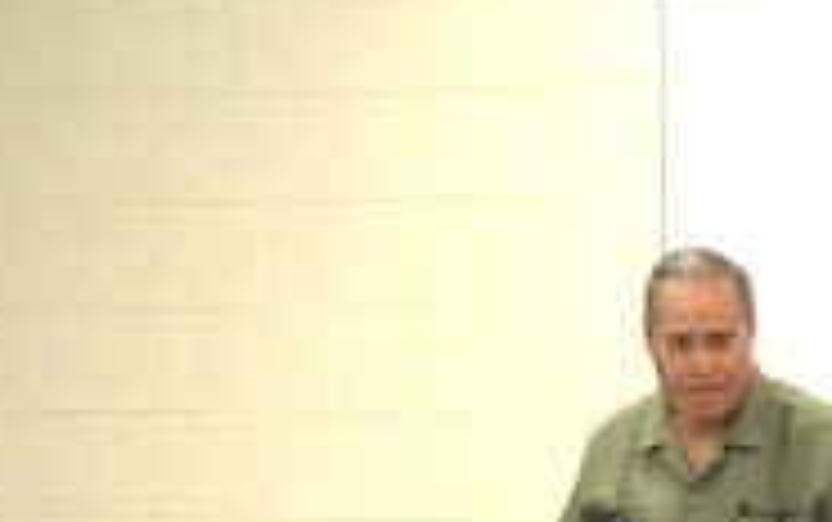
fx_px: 7154
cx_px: 908
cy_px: 542
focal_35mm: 315
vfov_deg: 4.2
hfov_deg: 6.6
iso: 3200
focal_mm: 85
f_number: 4.5
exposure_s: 1/320
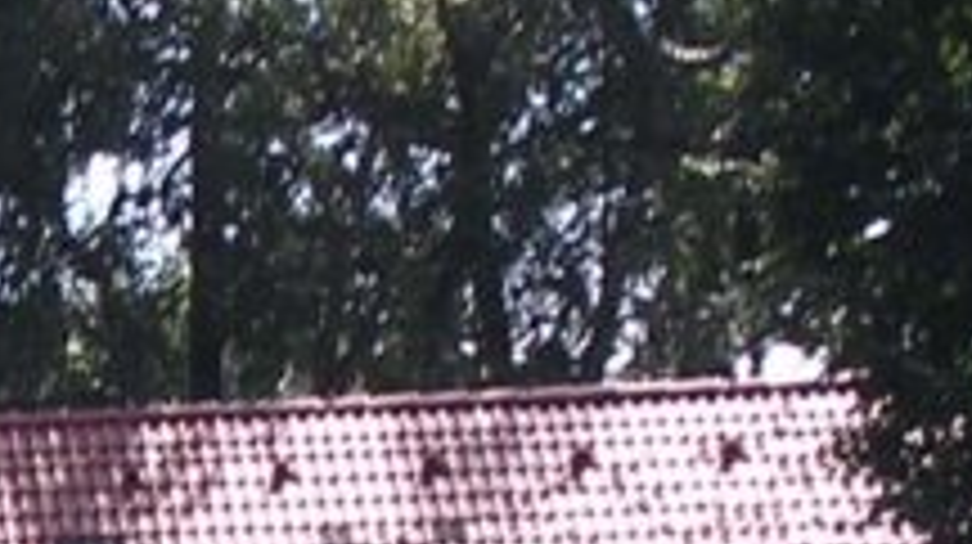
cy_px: 1187
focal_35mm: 393
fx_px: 10119
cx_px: -482
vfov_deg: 3.1
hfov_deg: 5.4
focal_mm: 11.6
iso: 100
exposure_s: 1/173
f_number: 3.9
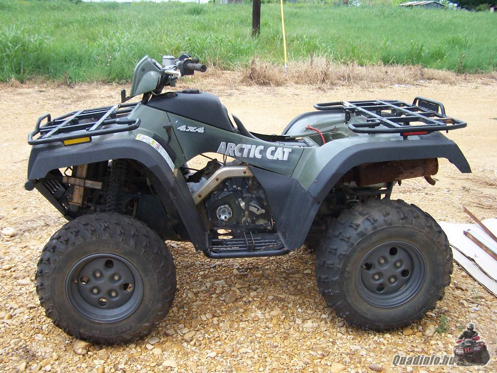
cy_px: 186
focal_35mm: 38
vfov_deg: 37.7
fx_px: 546
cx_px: 248
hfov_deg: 49.0
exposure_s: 1/500
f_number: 2.8
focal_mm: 6.3
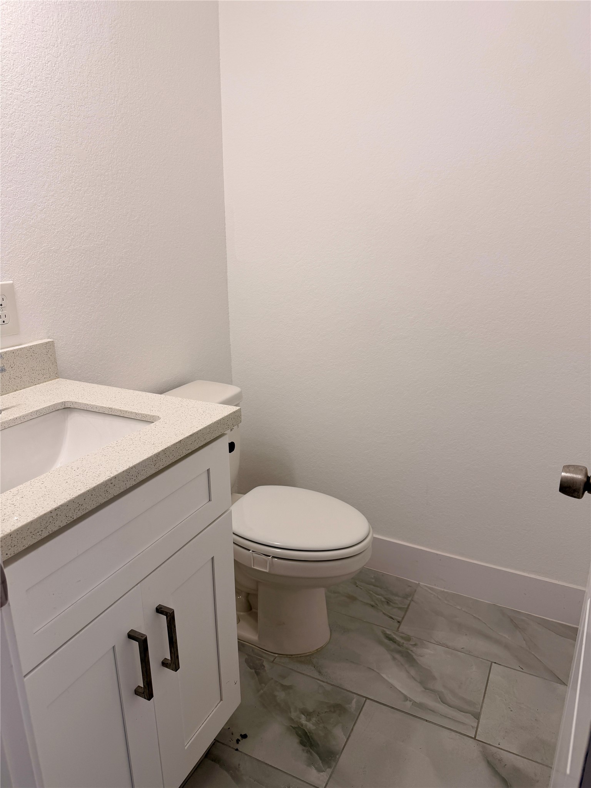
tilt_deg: -18.0
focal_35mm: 24
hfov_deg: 56.8
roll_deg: -0.1
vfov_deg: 71.6
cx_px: 296
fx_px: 546
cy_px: 394
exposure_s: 1/198
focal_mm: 6.76
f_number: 1.78
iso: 64
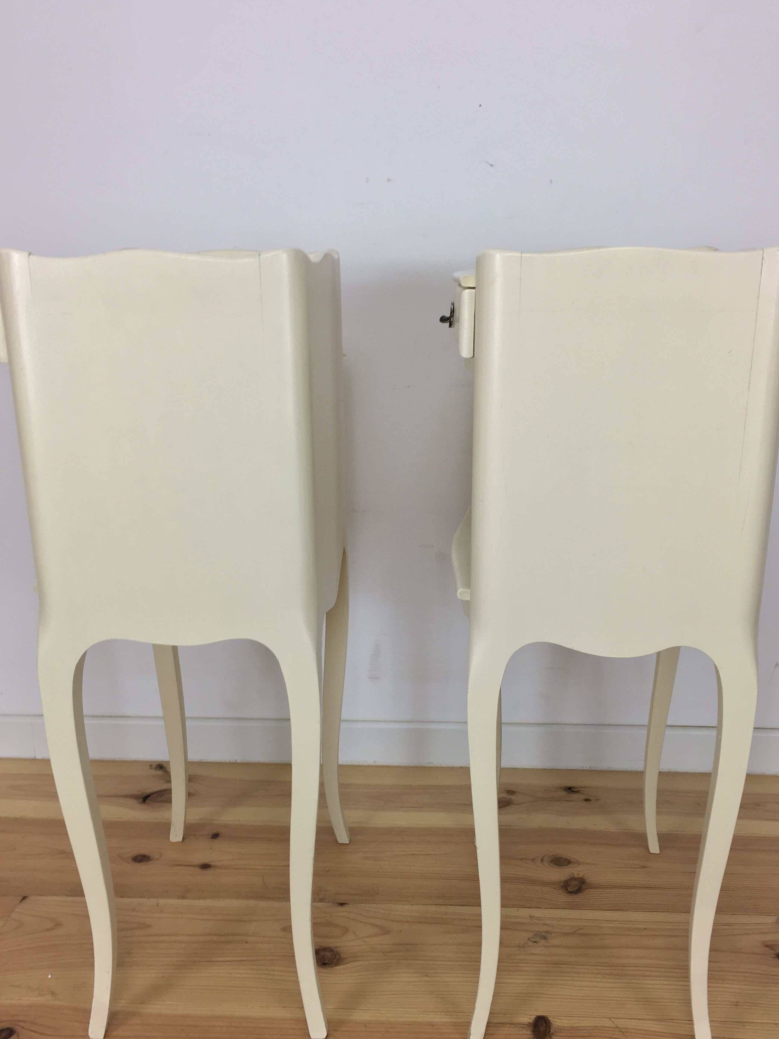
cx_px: 403
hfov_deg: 41.8
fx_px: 1020
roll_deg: +0.1
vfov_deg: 53.7
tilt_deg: -18.1
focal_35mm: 34
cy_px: 598
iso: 32
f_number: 2.2
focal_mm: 4.15
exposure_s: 1/33
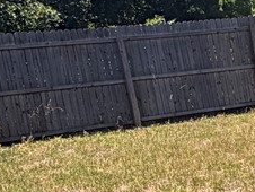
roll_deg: +2.7
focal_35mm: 99
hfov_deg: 17.4
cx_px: 404
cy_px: 155
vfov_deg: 14.9
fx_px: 730
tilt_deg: -10.5
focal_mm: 2.22
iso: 25
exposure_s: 1/770
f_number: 2.2
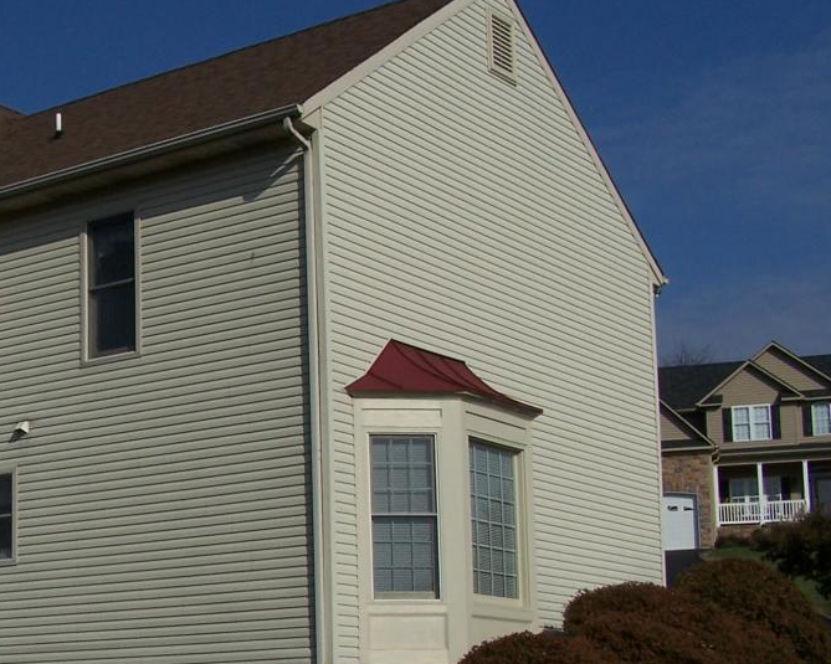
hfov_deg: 26.0
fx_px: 1746
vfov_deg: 21.3
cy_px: 532
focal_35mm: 71
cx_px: 106
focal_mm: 6.3
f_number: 5.6
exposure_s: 1/1250
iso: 80
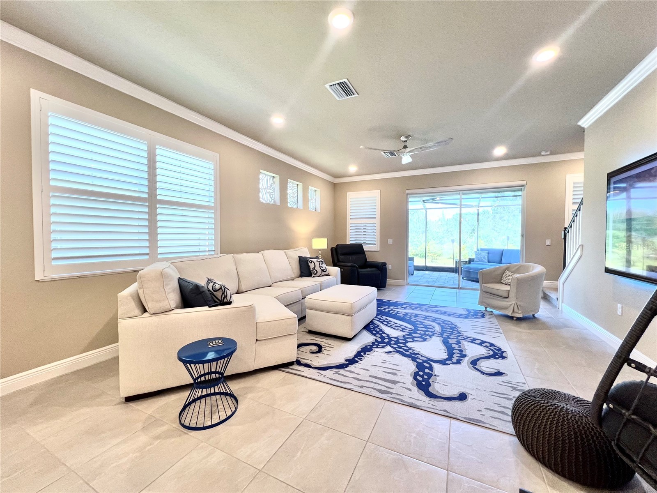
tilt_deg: -2.1
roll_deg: -0.4
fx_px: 247
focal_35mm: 13
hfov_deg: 106.2
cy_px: 246
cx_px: 328
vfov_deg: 89.9
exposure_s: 1/120
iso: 200
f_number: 1.8
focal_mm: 1.57
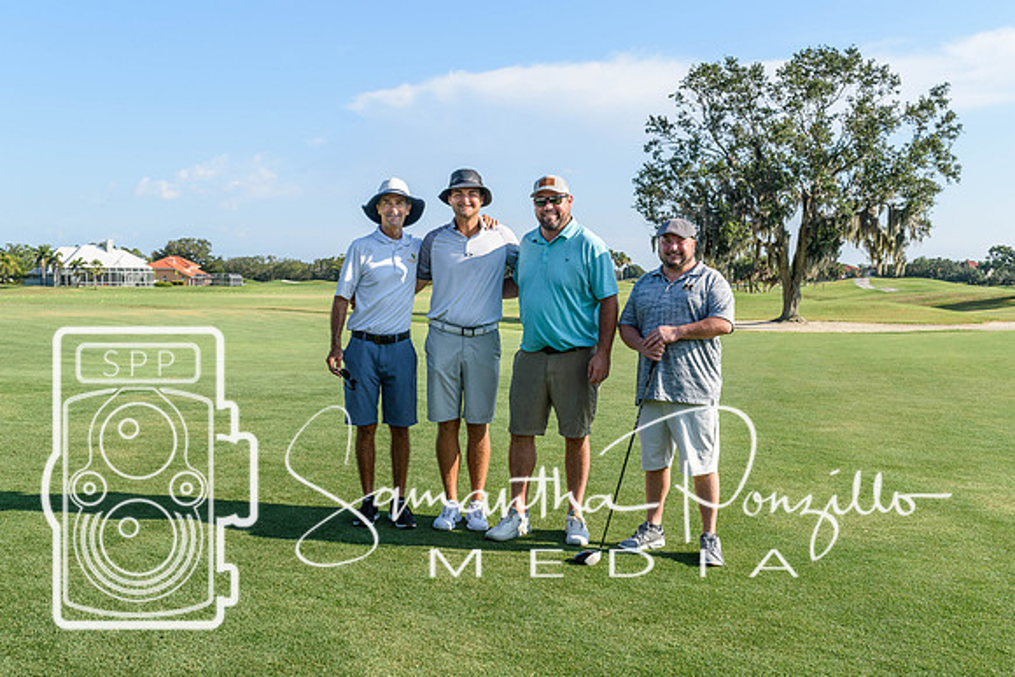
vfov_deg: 33.0
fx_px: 1142
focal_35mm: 40
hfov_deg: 47.9
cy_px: 338
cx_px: 508
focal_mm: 27
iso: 200
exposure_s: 1/320
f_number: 9
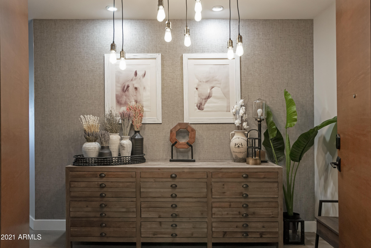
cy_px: 124
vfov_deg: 53.1
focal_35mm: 24
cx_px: 186
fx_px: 247
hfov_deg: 73.7
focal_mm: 24
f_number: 4
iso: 1250
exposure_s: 1/60
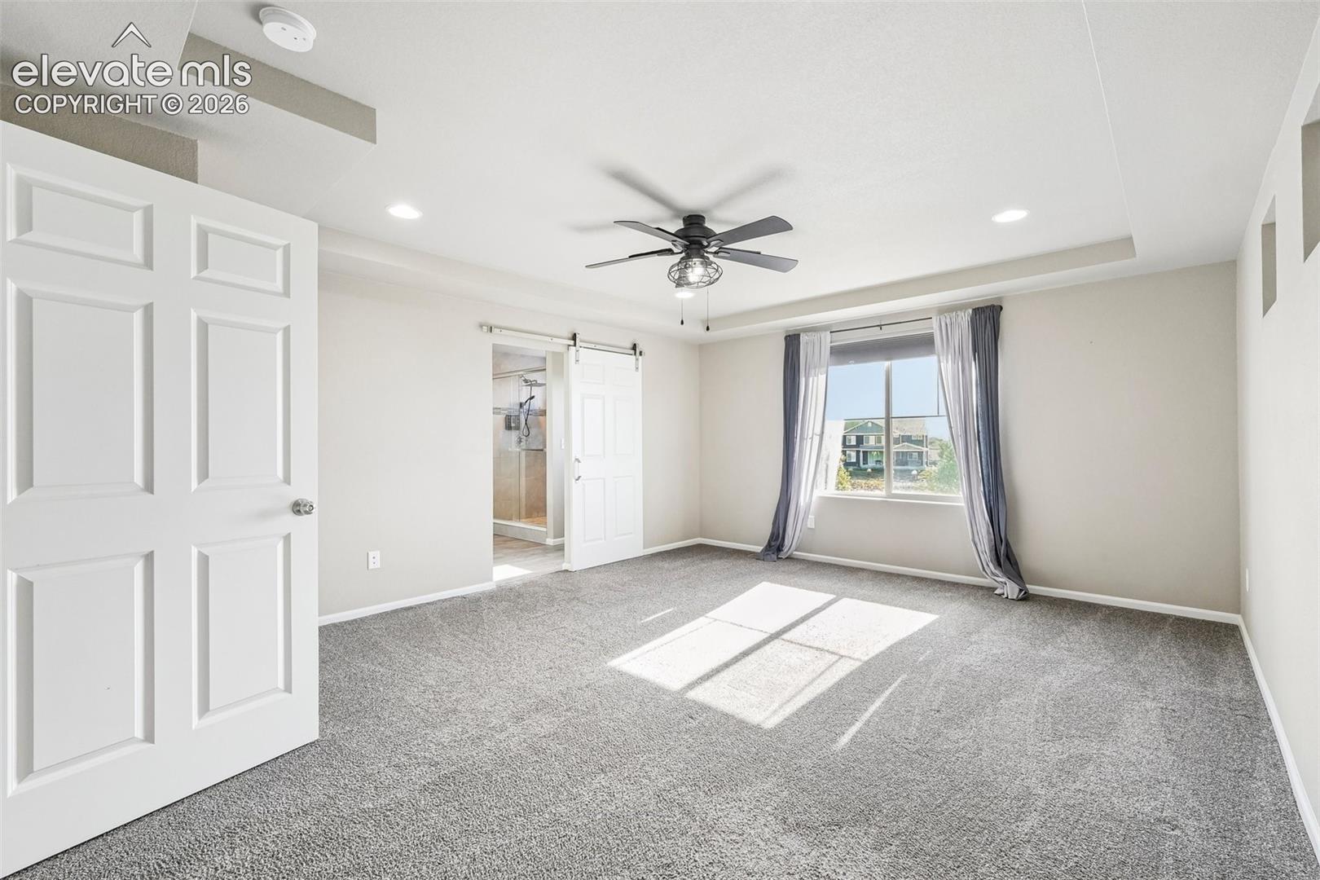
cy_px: 440
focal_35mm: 15
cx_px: 660
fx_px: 550
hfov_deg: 100.4
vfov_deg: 77.3
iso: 800
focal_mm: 10
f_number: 8
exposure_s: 1/8
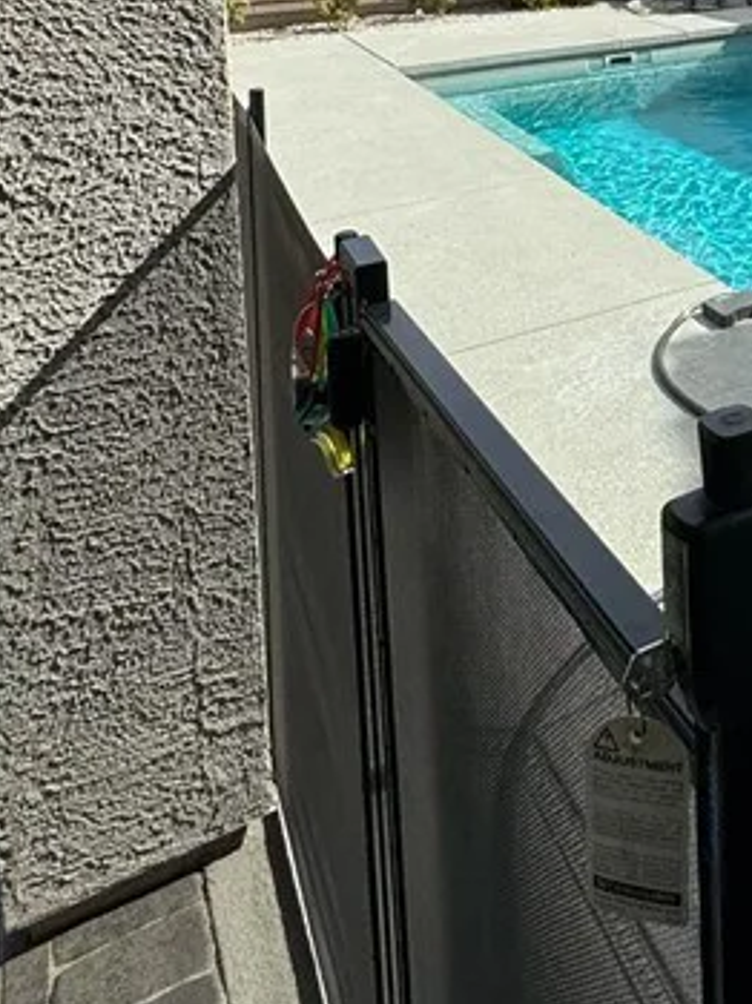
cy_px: -103
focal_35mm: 41
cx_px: 821
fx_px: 1189
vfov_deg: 38.0
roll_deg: +1.2
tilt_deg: -2.1
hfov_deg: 31.3
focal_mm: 2.22
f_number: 2.2
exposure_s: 1/2342
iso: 50
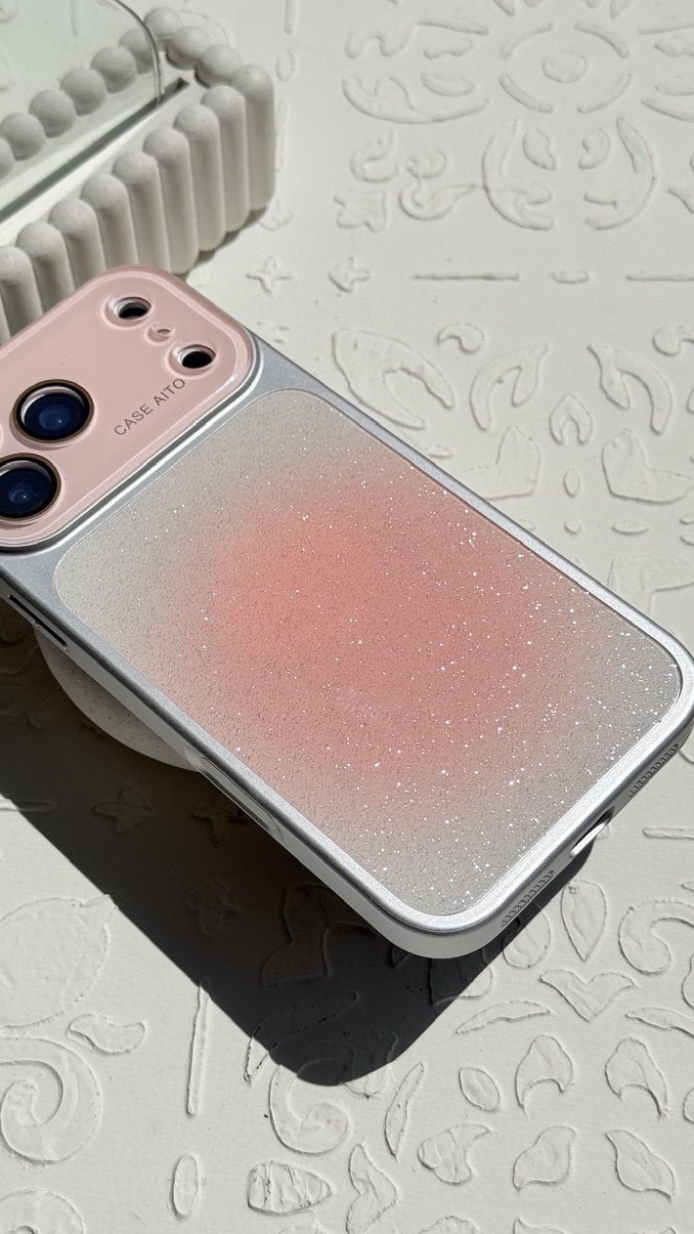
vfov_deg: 39.2
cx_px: 254
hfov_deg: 22.6
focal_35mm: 53
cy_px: 617
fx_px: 1735
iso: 50
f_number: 1.78
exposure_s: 1/20408
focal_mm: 6.76
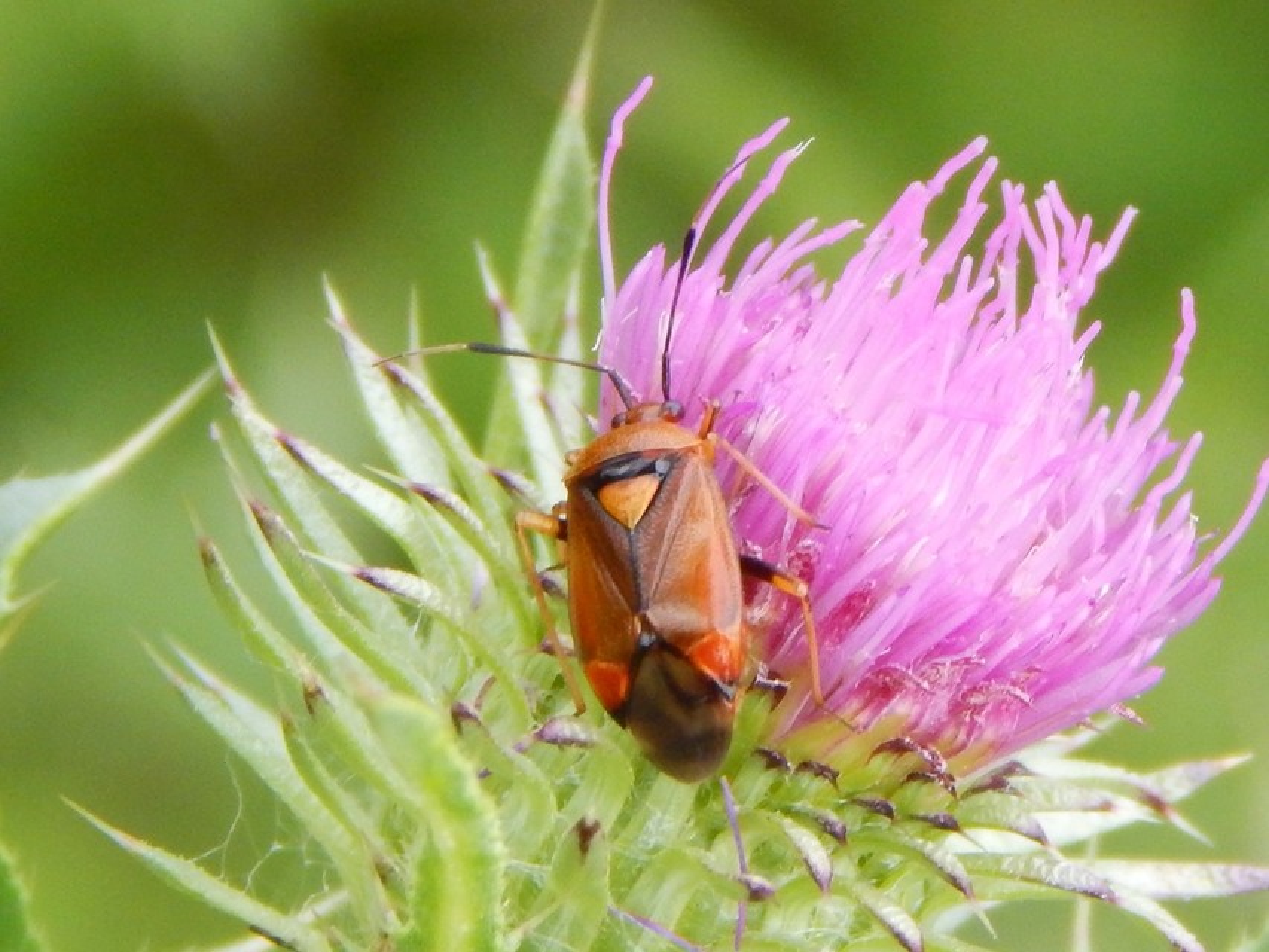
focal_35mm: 207
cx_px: 634
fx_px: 7590
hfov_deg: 9.6
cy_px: 476
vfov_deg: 7.2
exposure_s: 1/250
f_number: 5.4
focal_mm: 37.1
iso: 320
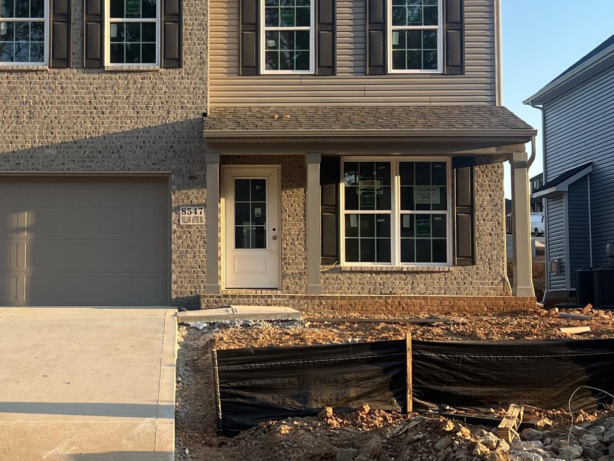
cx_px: 160
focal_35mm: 63
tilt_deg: +4.9
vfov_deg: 23.3
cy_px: 198
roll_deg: -0.9
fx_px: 1118
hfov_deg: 30.3
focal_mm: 5.7
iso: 50
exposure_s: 1/1000
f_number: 1.5
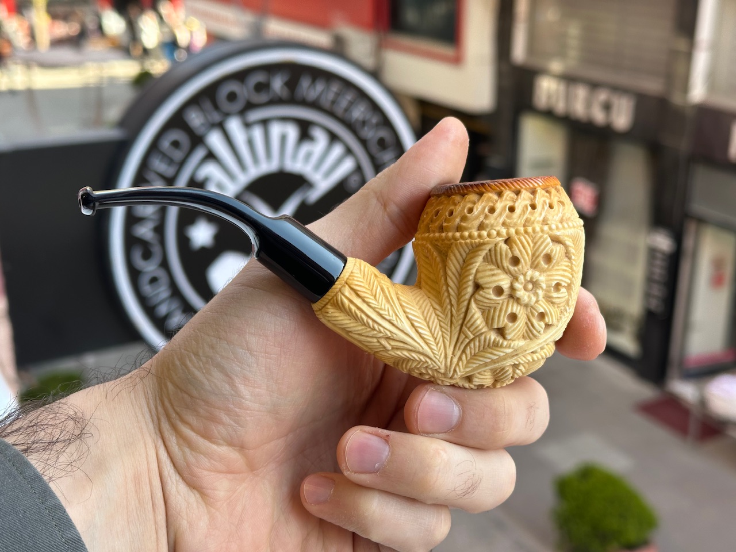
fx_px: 1021
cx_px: 368
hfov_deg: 39.7
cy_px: 276
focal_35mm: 48
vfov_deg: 30.3
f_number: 1.78
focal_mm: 6.86
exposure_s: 1/268
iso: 64
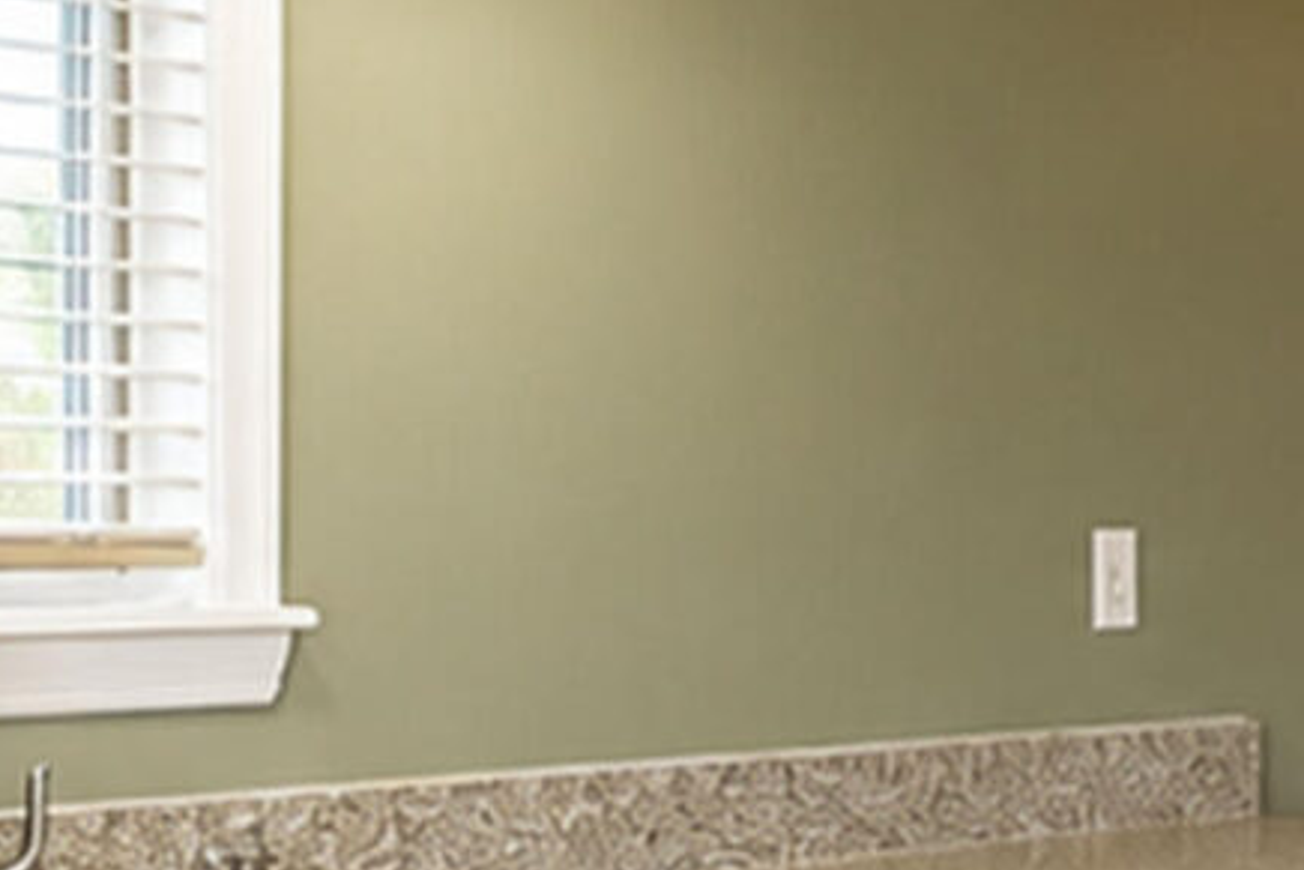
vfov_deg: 15.4
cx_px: 2216
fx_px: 3188
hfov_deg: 18.8
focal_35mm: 88
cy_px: 701
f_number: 8
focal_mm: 10
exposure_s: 1/80
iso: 1600
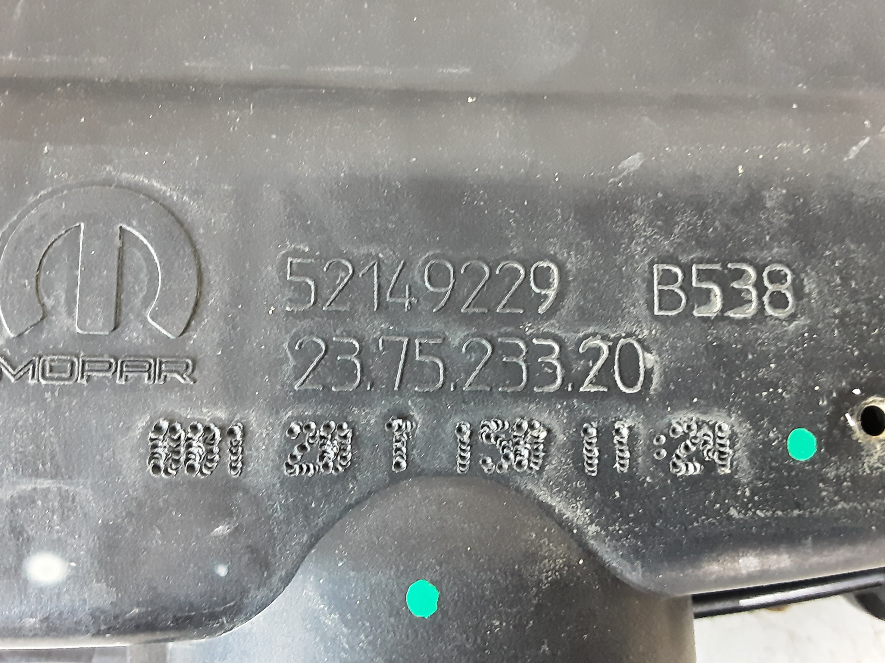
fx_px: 767
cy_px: 314
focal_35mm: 30
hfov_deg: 60.0
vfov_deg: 46.8
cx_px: 429
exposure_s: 1/25
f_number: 1.9
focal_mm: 2.91
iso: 320
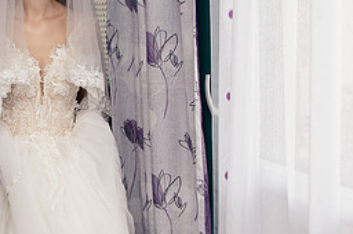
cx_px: 37
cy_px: 78
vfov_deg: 18.1
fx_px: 734
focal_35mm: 75
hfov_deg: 26.2
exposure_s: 1/125
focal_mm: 24
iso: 640
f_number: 3.2
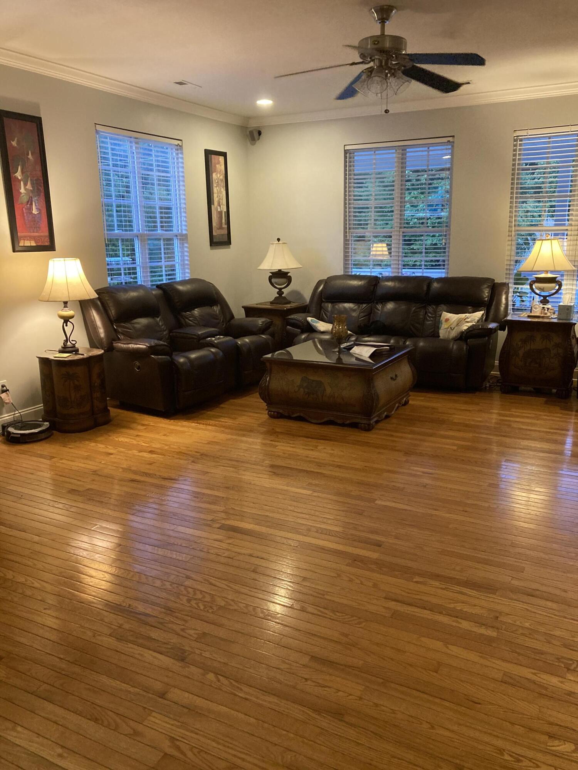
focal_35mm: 28
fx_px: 623
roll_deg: -0.1
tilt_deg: -12.9
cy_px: 385
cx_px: 289
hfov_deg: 49.7
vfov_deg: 63.4
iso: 320
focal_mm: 3.99
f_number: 1.8
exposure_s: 1/40
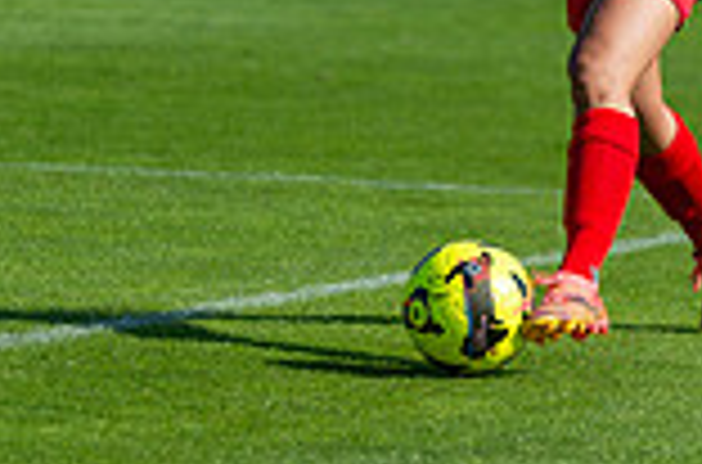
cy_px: -59
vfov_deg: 3.0
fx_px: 8846
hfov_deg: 4.5
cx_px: 576
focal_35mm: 455
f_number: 3.2
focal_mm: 122
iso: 110
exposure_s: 1/3200
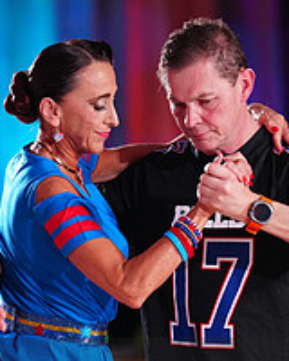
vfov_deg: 4.4
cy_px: 399
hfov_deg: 3.5
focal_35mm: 440
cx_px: 89
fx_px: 4704
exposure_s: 1/500
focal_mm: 162
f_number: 2.8
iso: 2000
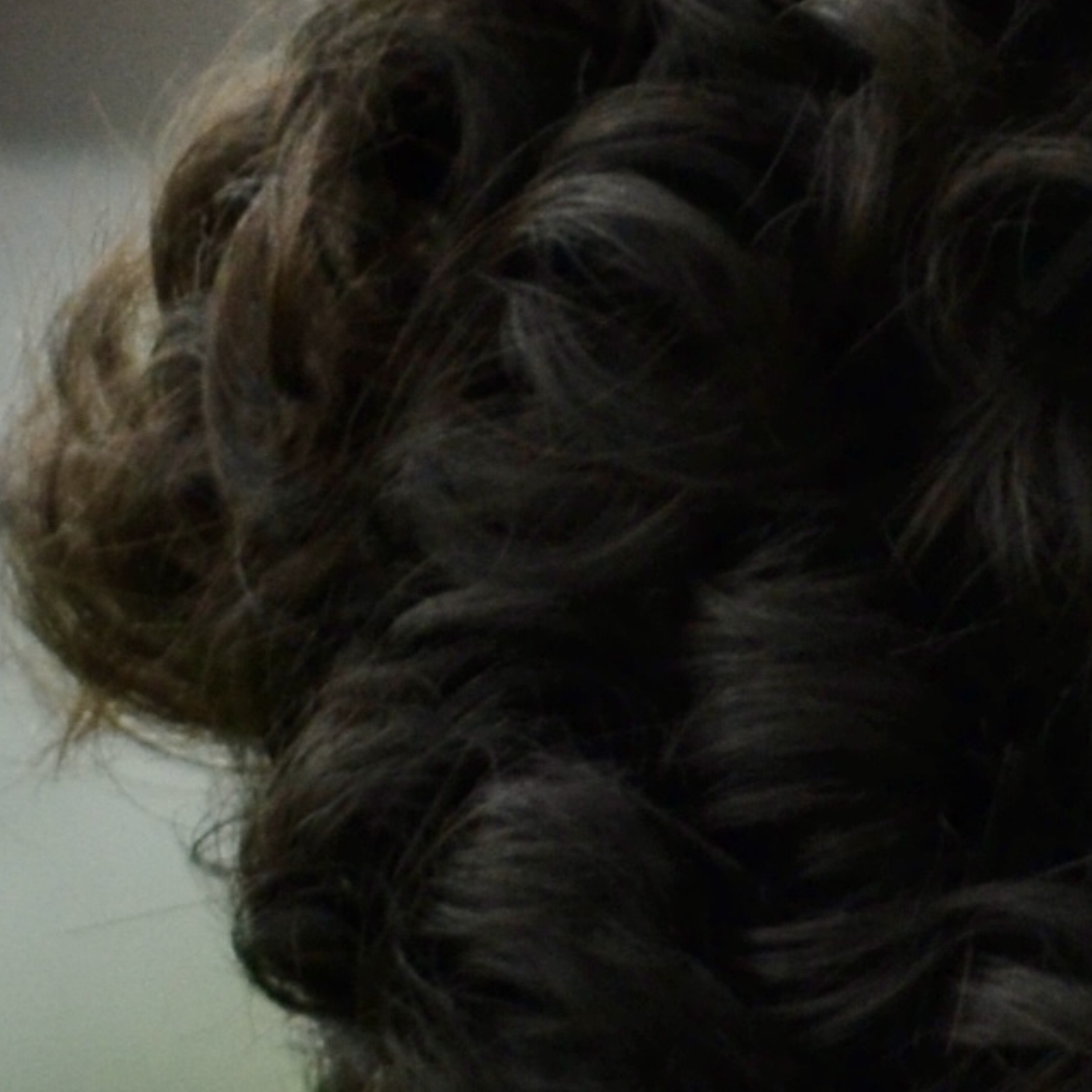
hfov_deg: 0.6
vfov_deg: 0.6
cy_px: 1301
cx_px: 1701
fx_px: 98612
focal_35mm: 2763
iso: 400
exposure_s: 1/800
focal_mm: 300
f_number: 5.6
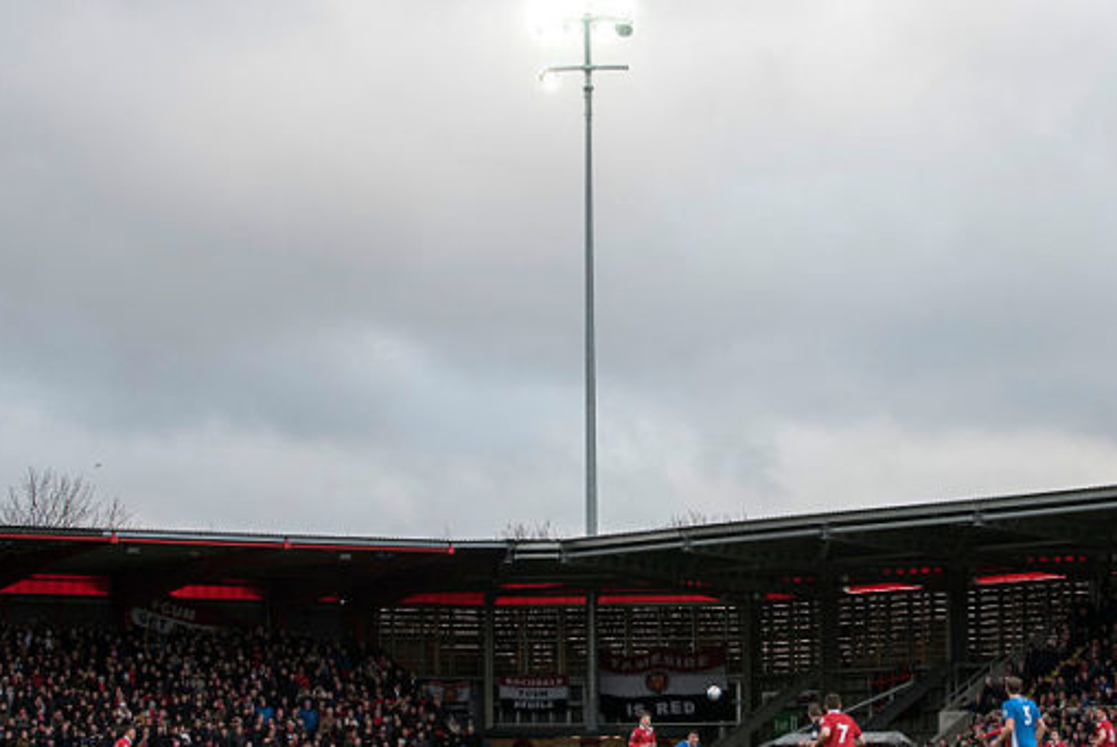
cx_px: 694
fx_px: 3851
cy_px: 392
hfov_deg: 16.5
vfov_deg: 11.1
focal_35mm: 124
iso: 800
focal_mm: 70
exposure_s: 1/500
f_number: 4.5
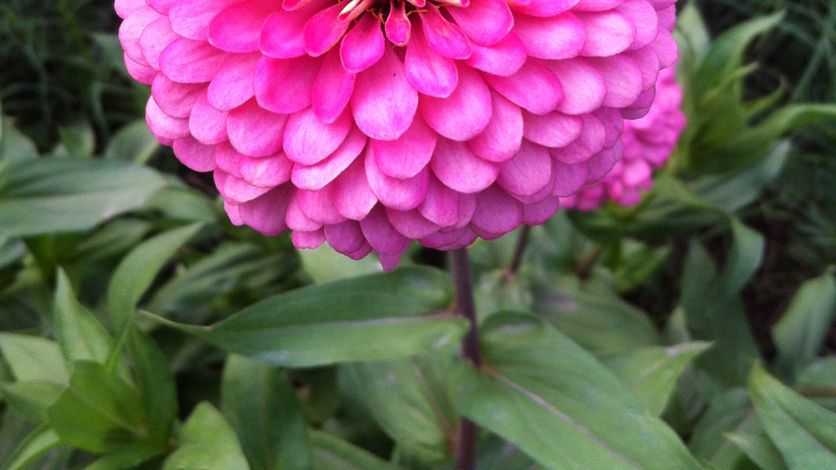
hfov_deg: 39.9
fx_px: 1153
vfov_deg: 22.3
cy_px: 19
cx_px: 415
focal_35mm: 52
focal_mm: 3.85
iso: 80
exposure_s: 1/152
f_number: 2.8
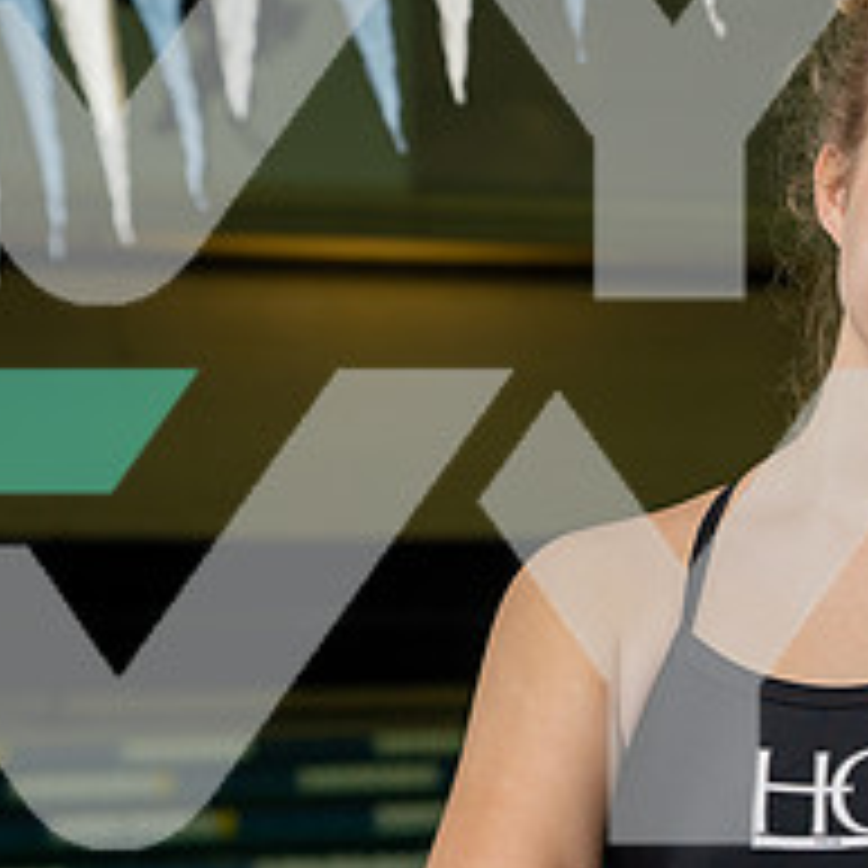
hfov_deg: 12.1
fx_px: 4057
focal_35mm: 143
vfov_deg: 12.2
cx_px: 872
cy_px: 609
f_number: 4.5
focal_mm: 56
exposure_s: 1/250
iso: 640
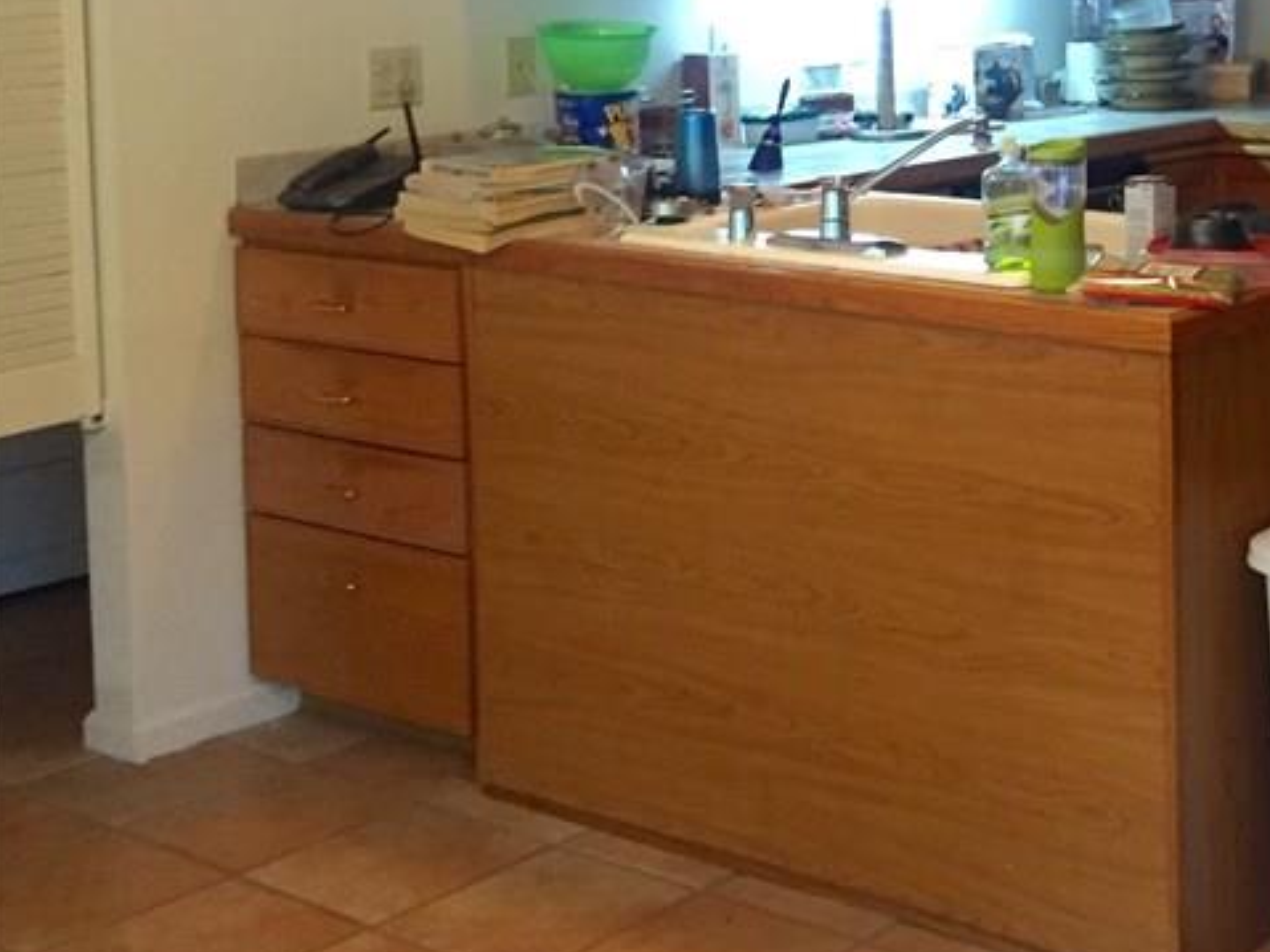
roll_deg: -1.6
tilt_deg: -3.4
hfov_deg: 28.7
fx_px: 2274
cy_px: 58
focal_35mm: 62
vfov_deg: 22.9
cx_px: 1342
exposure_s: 1/30
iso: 200
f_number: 2.2
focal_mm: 4.15
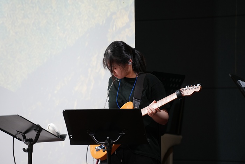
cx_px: 122
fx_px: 1225
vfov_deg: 7.6
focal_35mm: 180
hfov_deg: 11.4
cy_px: 82
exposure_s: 1/160
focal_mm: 180
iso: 1250
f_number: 2.8
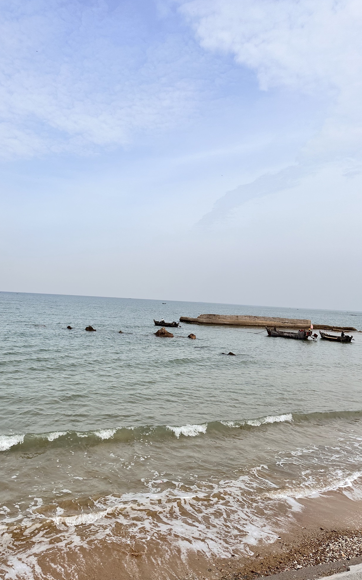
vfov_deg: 70.4
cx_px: 144
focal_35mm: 26
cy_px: 288
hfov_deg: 47.3
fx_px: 410
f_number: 1.78
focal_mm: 6.86
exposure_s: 1/6623
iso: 80
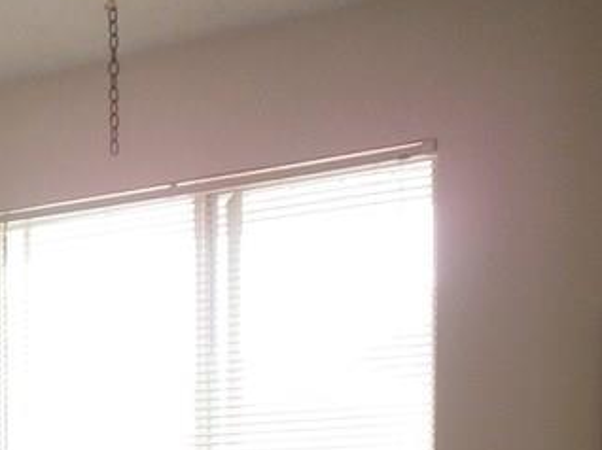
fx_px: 1512
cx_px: -123
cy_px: 705
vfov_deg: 15.4
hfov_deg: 21.0
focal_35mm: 87
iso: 125
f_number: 2.9
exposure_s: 1/30
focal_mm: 4.8
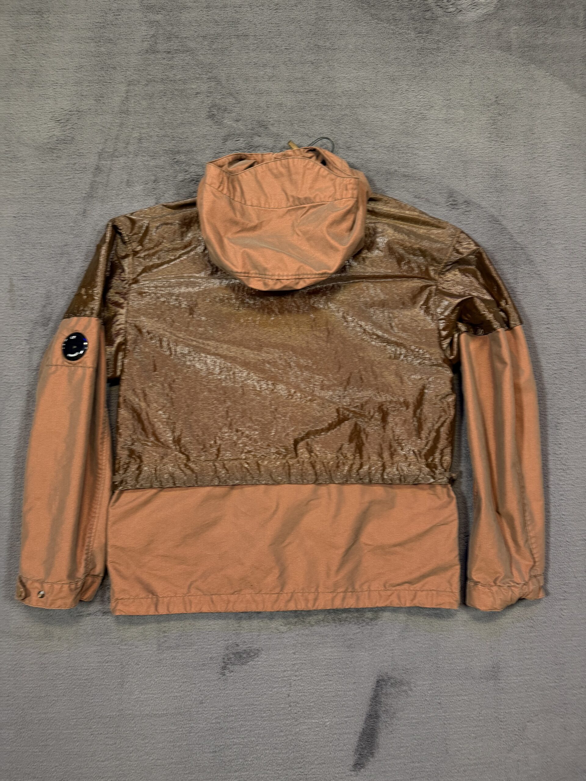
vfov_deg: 71.6
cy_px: 390
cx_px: 293
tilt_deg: -86.6
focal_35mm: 24
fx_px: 542
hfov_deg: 56.8
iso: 320
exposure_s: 1/50
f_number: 1.78
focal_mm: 6.76
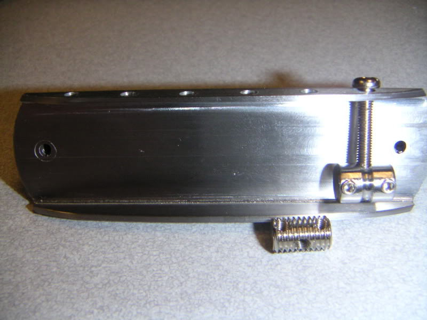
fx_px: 493
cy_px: 160
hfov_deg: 46.8
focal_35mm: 40
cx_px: 214
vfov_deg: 36.0
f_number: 6.7
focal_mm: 5.3
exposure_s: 1/45
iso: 200
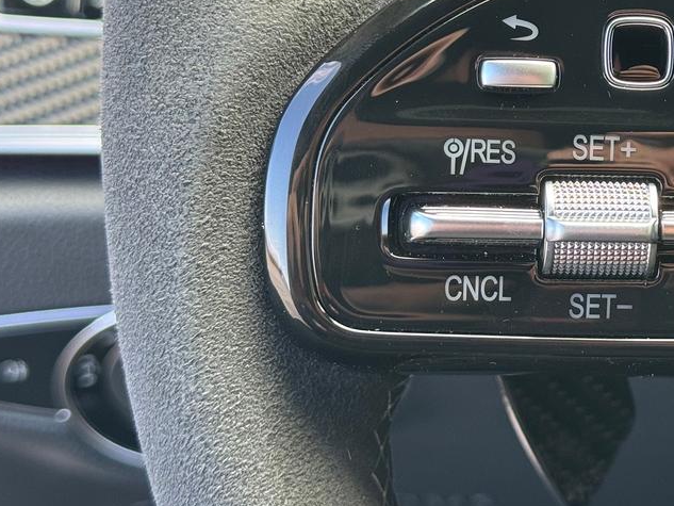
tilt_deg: -23.8
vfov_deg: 15.2
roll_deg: -0.3
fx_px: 1889
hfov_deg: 19.7
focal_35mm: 97
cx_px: 650
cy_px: 110
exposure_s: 1/121
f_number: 1.78
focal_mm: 6.76
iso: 80
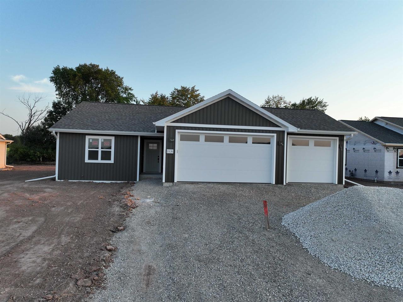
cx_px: 202
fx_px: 279
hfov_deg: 71.6
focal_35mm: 24
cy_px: 151
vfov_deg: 56.8
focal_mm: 12.29
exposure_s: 1/320
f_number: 2.8
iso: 200
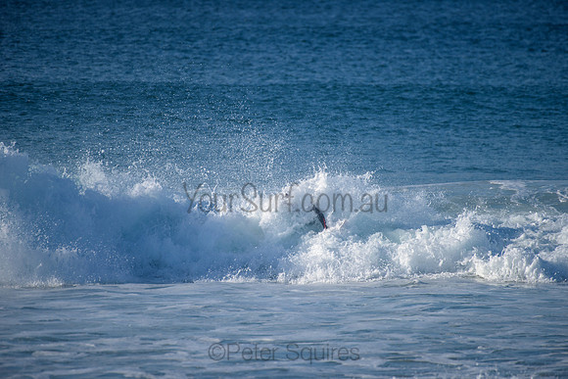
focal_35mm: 515
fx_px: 8125
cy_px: 190
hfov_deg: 4.0
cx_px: 284
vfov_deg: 2.7
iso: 220
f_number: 5.6
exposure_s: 1/2000
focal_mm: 500
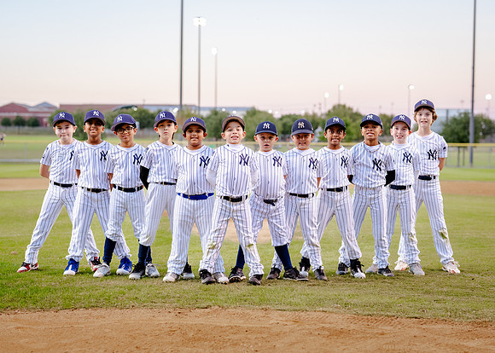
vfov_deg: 22.2
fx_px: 901
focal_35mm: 64
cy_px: 201
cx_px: 250
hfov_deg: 30.7
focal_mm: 50
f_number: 2
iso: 1000
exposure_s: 1/500
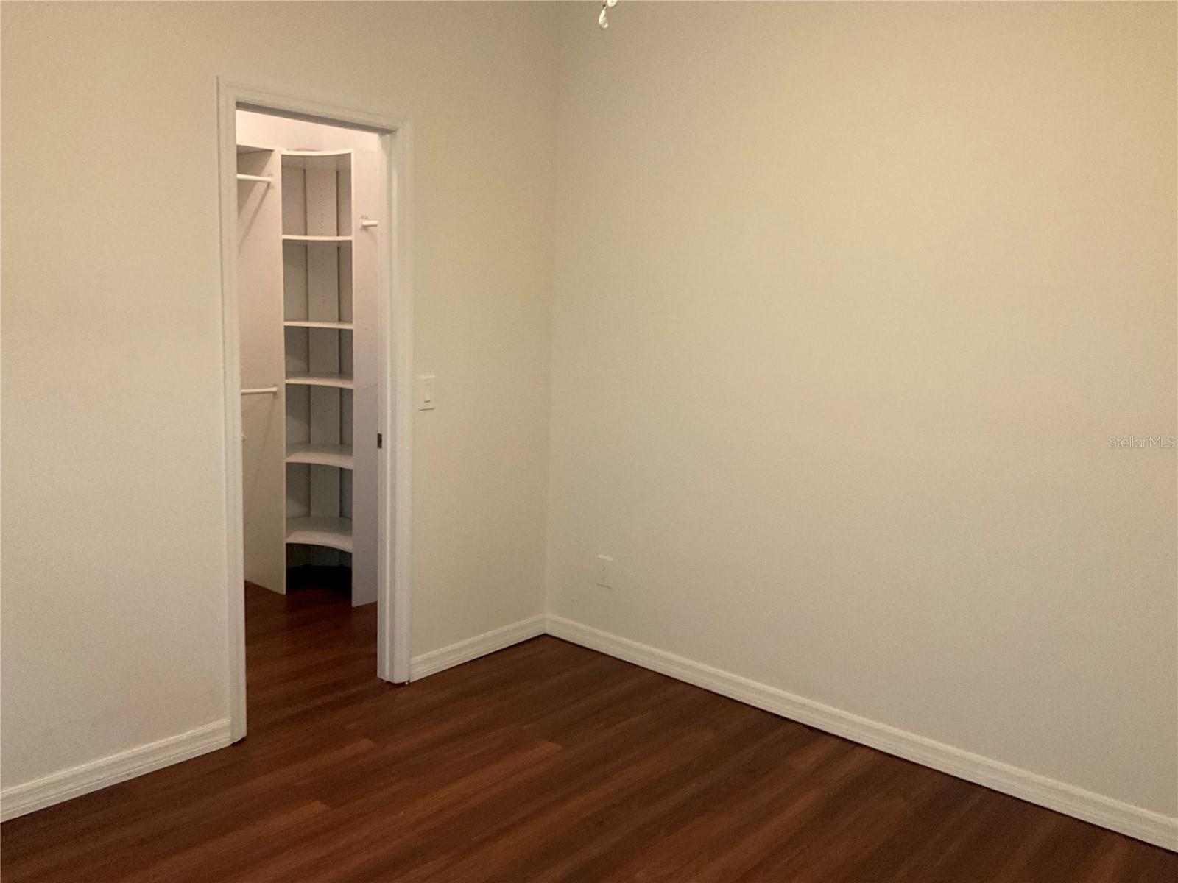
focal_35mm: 29
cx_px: 589
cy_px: 442
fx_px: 987
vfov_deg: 48.2
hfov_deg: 61.7
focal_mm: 3
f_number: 1.8
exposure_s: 1/60
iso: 250
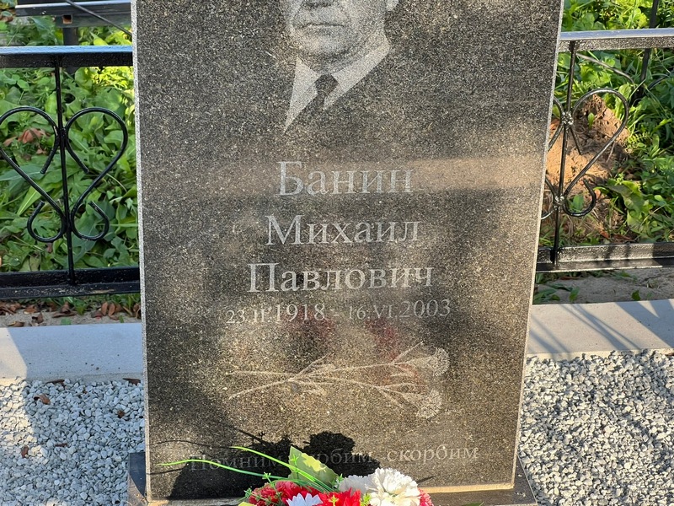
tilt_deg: -27.2
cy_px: 253
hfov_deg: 25.3
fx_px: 1499
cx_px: 337
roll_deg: +1.7
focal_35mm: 77
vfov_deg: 19.1
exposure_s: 1/99
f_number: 2.8
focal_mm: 9
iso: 32
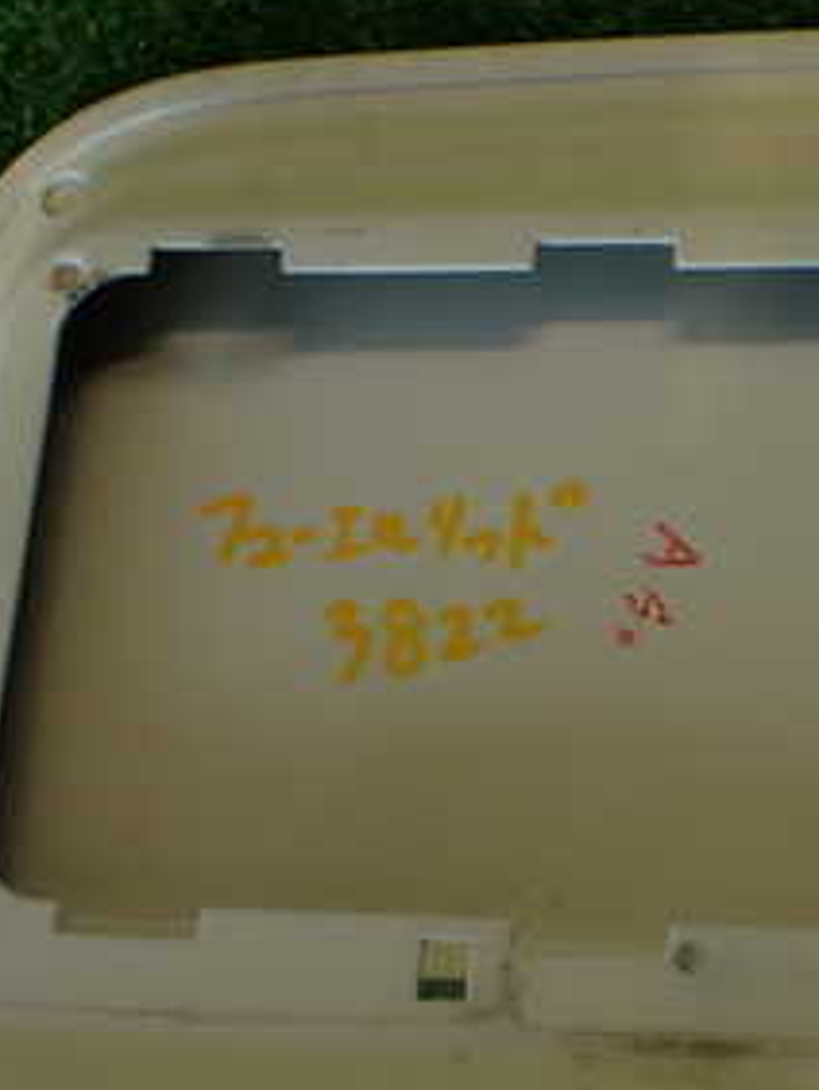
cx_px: 773
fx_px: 2142
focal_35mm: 68
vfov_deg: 28.4
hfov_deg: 21.1
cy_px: 696
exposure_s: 1/80
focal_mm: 5.79
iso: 100
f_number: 2.4
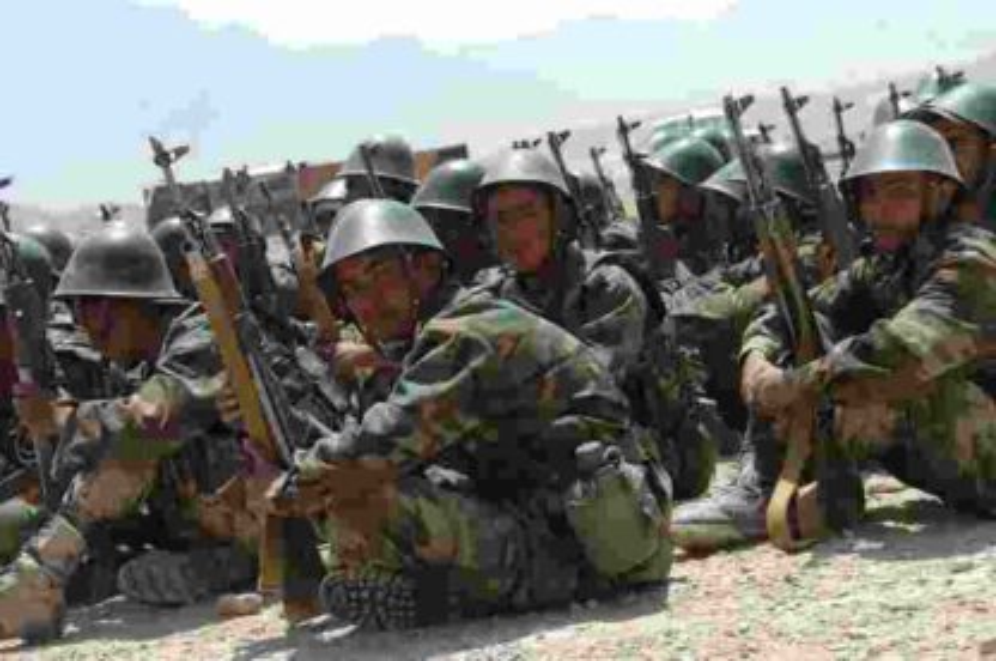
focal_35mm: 99
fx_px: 2735
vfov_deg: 13.8
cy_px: 330
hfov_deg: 20.6
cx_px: 498
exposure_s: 1/350
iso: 400
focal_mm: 66
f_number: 9.5
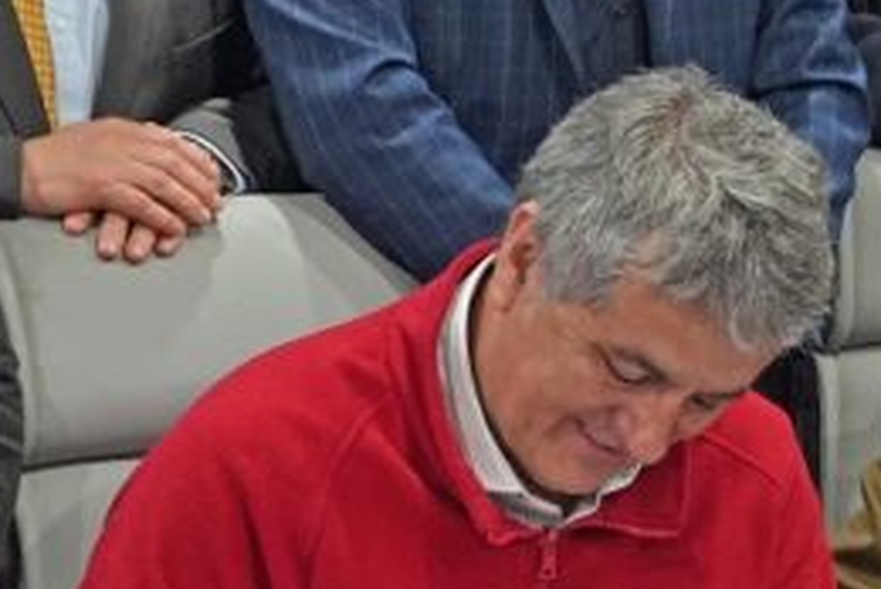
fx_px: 2891
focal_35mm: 118
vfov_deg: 11.6
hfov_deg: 17.2
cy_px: 555
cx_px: 705
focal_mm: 27
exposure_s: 1/60
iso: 3200
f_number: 5.6
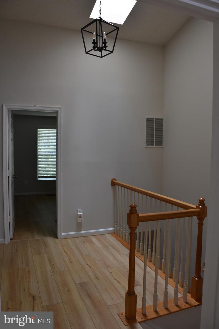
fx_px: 246
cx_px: 110
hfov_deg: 47.9
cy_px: 164
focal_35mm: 27
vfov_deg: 67.4
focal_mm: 18
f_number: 5.6
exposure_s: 1/125
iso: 800
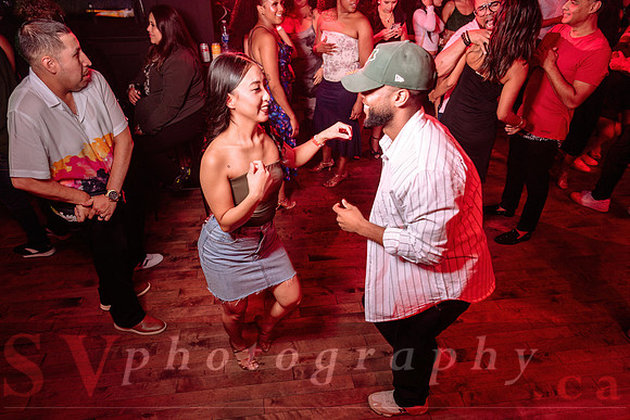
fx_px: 420
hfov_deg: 73.7
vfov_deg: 53.2
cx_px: 315
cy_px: 210
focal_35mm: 24
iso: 800
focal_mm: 24
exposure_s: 1/30
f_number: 3.2
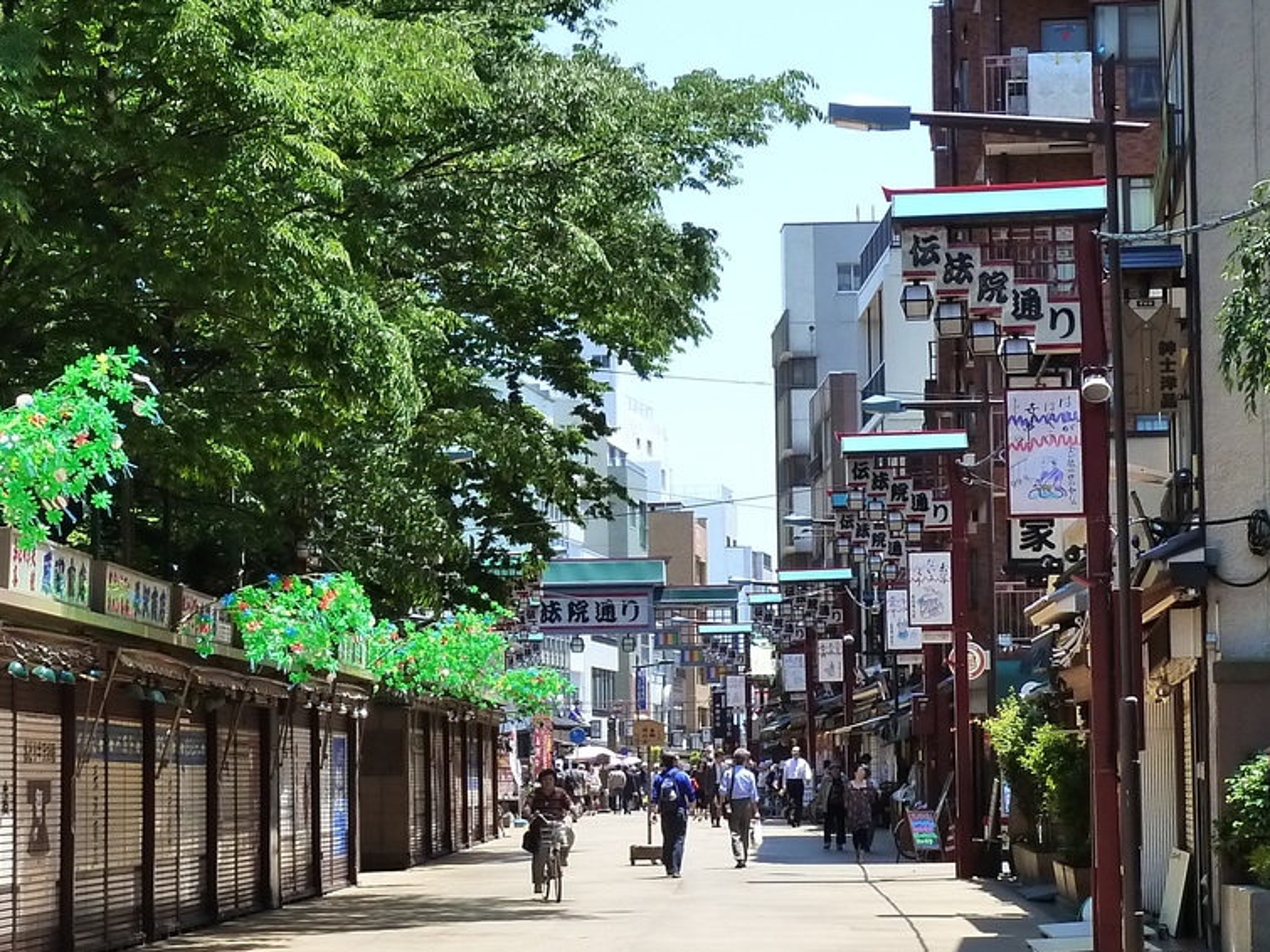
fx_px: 3265
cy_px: 585
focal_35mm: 89
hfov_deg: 22.0
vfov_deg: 16.6
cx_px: 723
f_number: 4
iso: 200
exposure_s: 1/250
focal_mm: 6.9
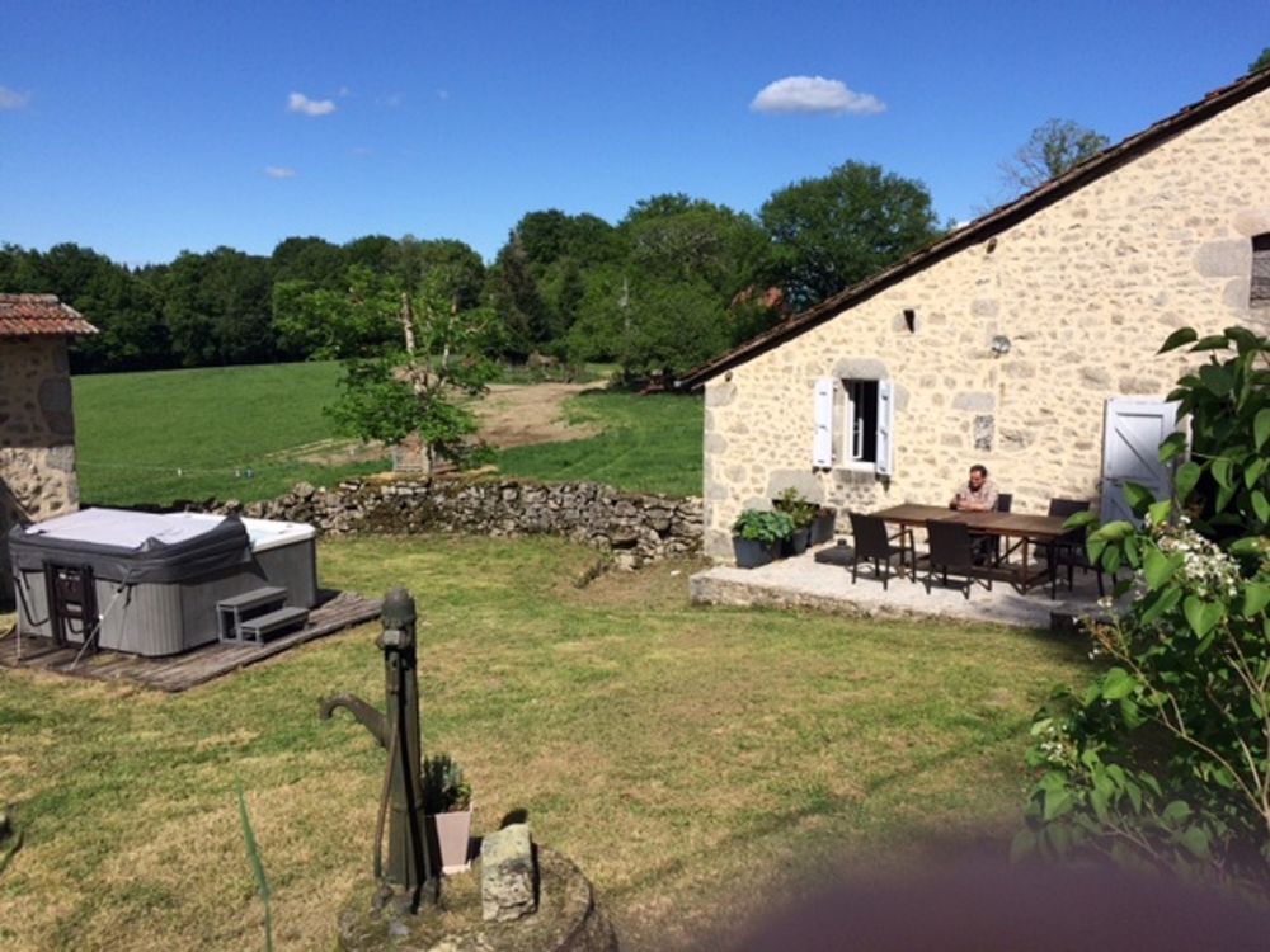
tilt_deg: -11.2
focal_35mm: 29
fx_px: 1064
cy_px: 476
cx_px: 635
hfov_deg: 61.7
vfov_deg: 48.2
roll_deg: -0.1
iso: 32
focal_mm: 4.15
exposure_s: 1/3165
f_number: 2.2
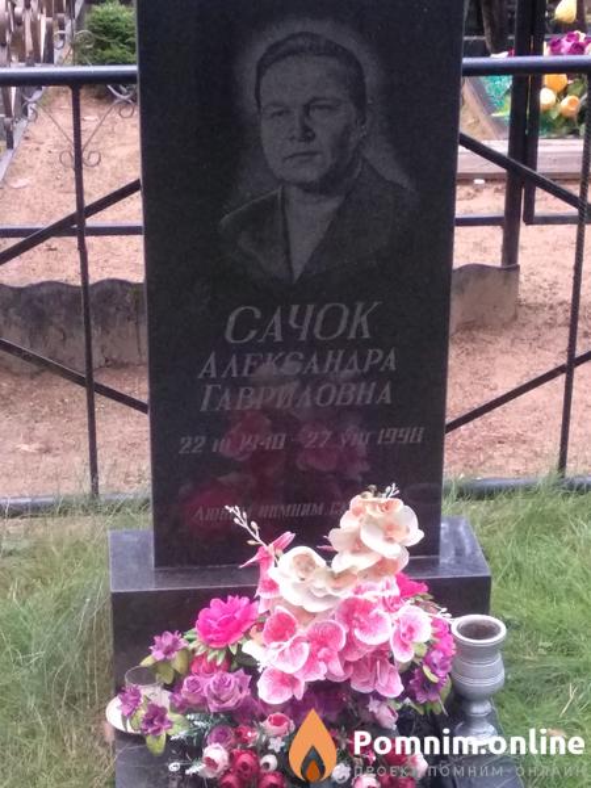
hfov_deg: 53.1
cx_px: 296
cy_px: 394
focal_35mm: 26
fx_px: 592
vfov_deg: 67.3
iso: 800
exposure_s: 1/17
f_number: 2.2
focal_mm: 3.81
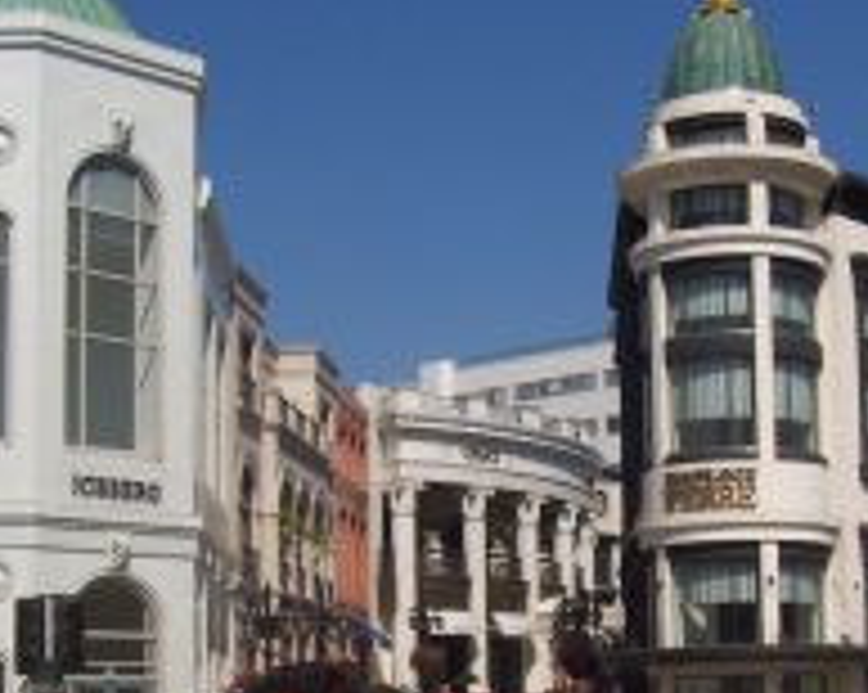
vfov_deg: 20.0
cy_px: 630
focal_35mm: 75
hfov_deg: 25.3
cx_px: 567
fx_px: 1925
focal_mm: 5.6
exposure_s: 1/1000
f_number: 5.6
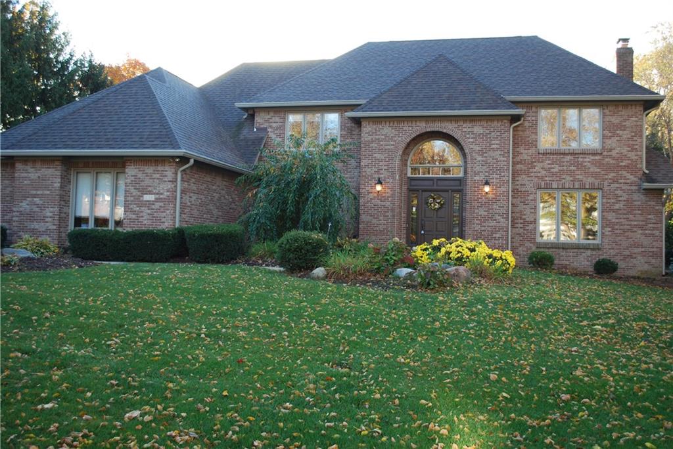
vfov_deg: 36.9
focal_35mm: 36
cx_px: 336
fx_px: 673
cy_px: 224
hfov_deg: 53.1
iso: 200
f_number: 5
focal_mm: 24
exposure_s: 1/100
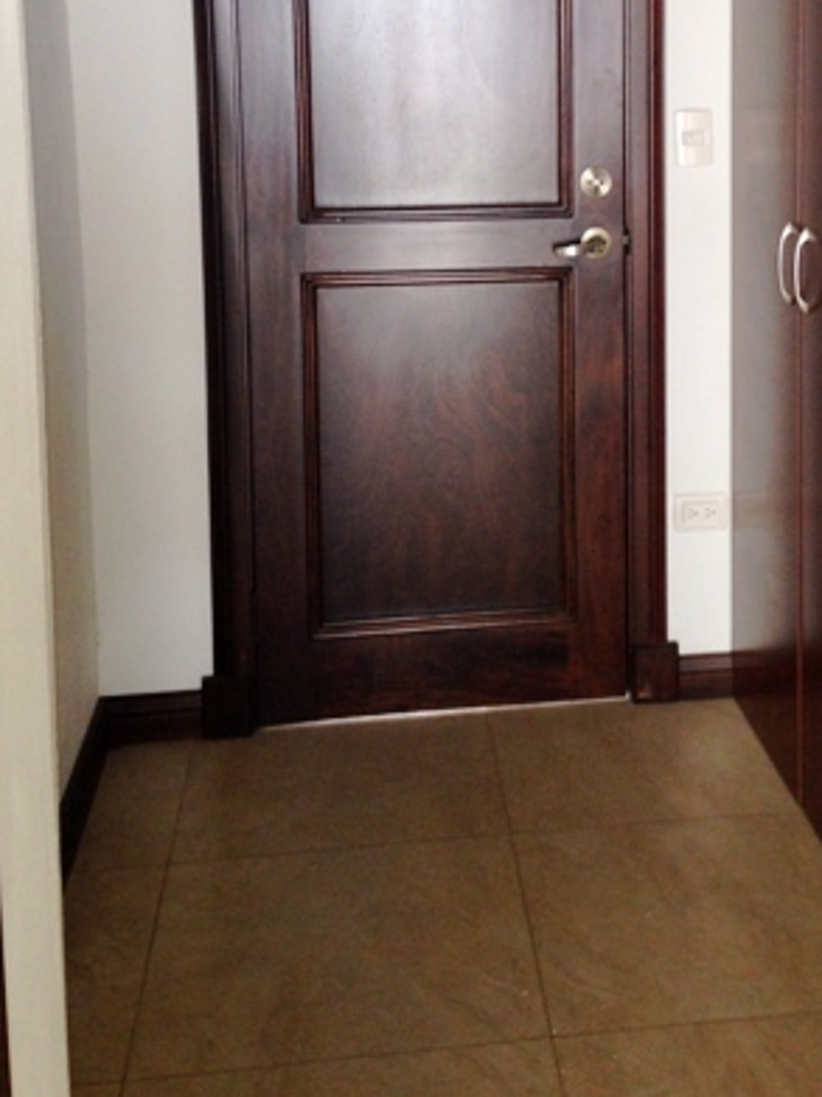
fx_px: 1711
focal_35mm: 54
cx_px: 575
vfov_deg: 34.6
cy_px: 236
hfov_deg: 26.8
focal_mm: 4.12
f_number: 2.4
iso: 80
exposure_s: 1/20
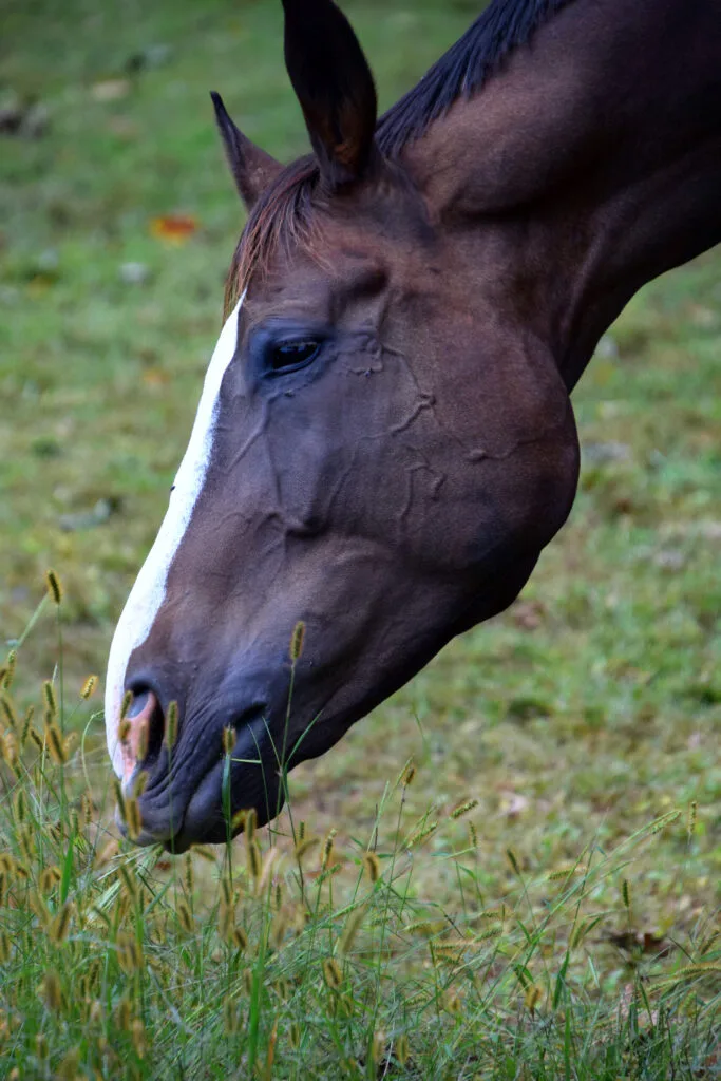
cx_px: 360
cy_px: 540
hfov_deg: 4.6
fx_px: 9009
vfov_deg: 6.9
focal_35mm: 300
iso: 800
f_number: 5.6
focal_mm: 200
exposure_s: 1/640
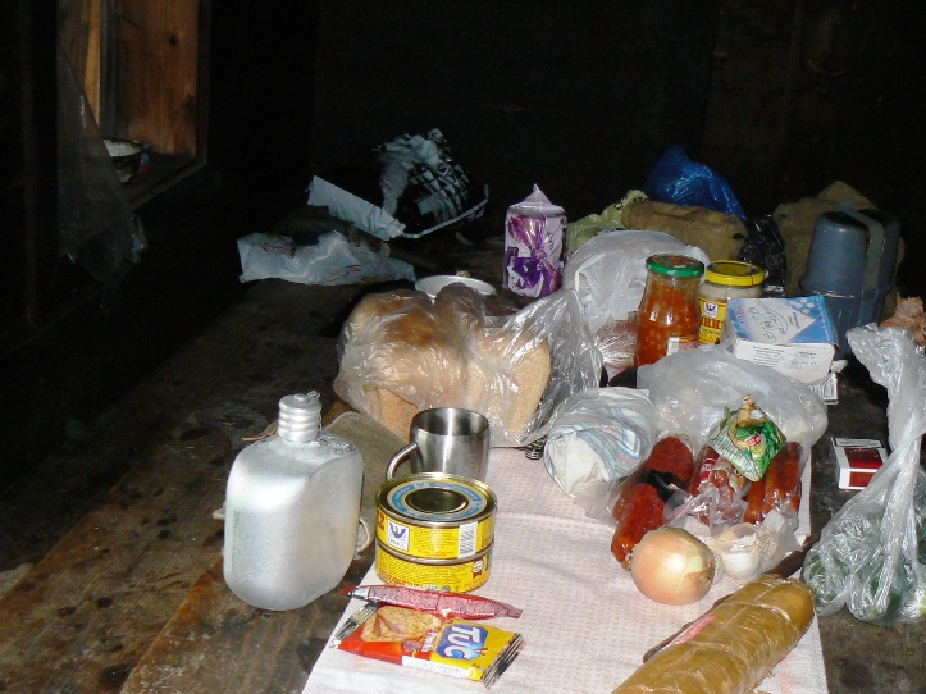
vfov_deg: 28.4
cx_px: 546
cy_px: 437
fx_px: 1364
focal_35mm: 51
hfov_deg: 37.4
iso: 100
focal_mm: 6
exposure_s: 1/30
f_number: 2.8
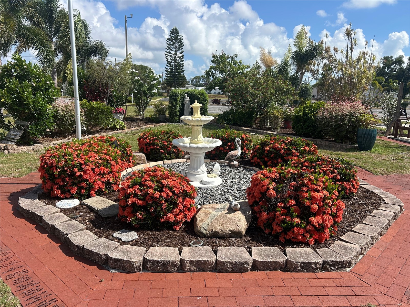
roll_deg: -1.4
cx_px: 205
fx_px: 308
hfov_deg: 67.3
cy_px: 154
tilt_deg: -11.4
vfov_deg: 53.1
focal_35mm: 26
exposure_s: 1/3460
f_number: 1.5
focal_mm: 5.7
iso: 50
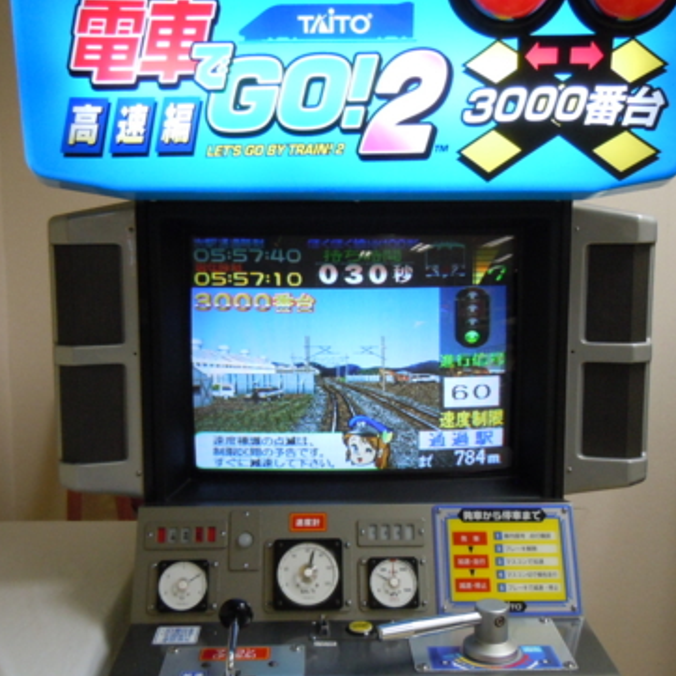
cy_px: 338
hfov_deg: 38.3
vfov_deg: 38.3
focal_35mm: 44
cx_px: 345
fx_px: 972
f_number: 3.5
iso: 320
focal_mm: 5.4
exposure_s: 1/60
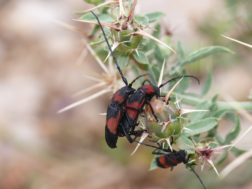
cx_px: 126
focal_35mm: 178
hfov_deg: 11.1
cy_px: 94
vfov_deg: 8.3
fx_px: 1296
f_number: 4
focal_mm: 37.6
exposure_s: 1/200
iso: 100
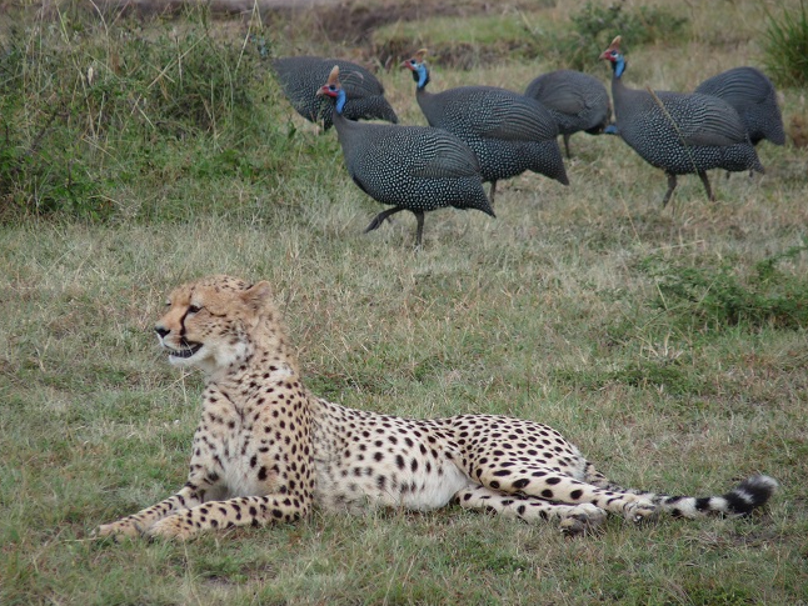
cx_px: 401
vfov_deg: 3.3
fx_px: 10601
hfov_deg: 4.4
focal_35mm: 454
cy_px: 314
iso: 100
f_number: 3.8
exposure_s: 1/160
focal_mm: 74.4
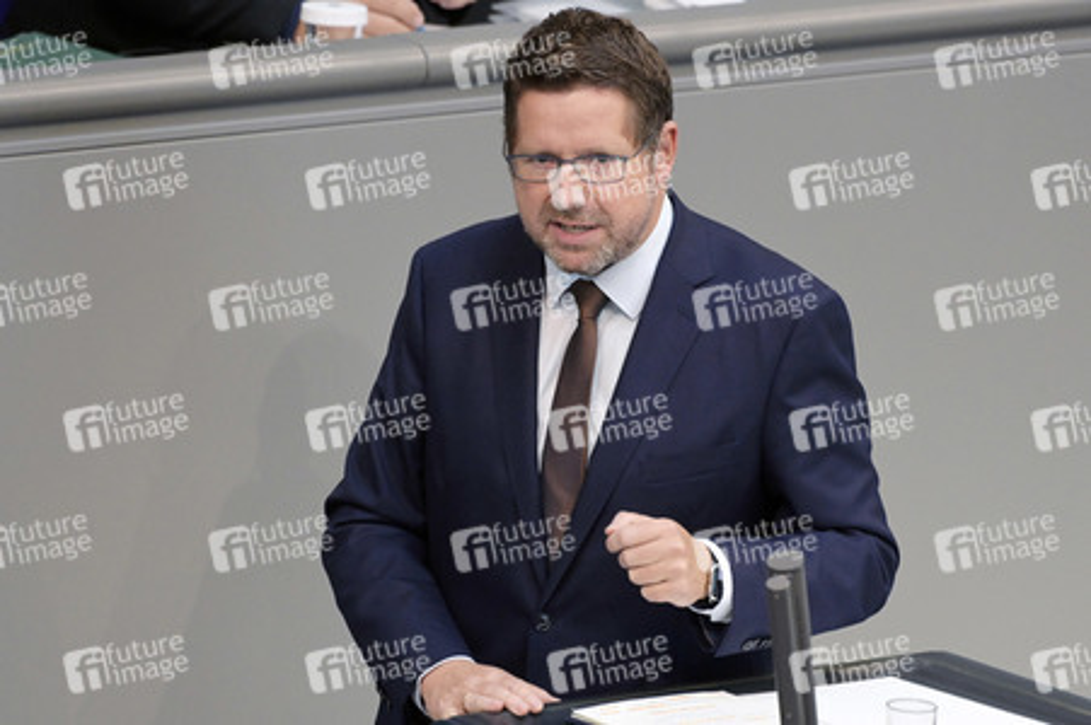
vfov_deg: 3.3
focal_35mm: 420
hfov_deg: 4.9
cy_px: 362
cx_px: 546
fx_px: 12719
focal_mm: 420
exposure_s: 1/400
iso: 8000
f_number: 5.6
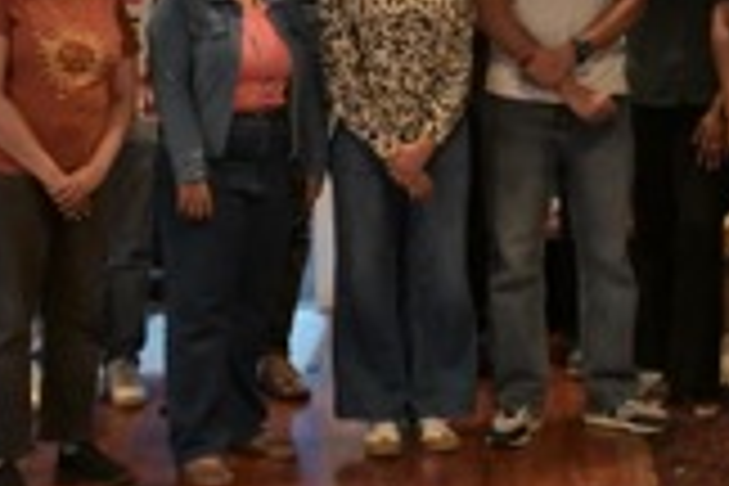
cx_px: 720
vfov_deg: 12.9
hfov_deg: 19.1
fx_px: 2106
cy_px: -32
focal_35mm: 104
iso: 12800
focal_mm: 35
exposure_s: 1/125
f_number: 4
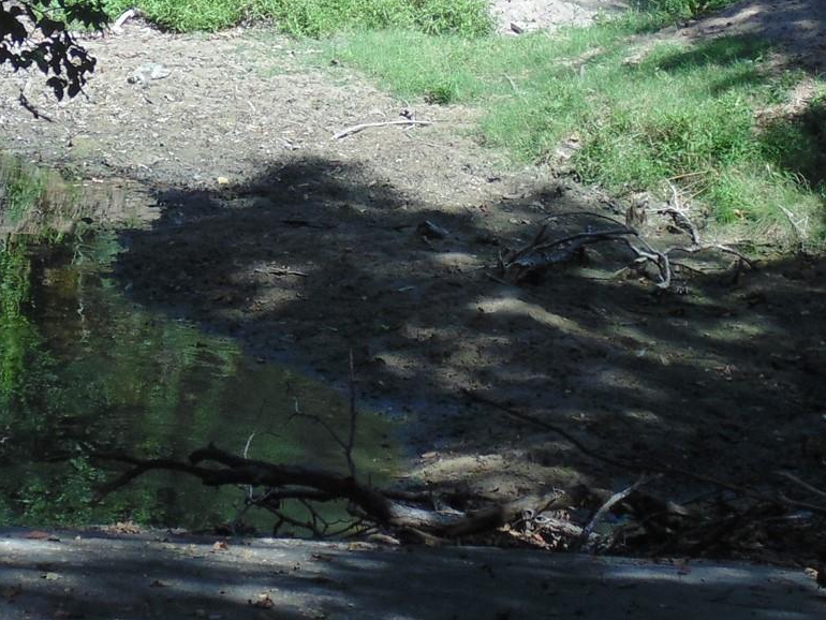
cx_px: 236
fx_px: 5013
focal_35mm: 210
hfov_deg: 9.4
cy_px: 201
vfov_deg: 7.1
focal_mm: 14.1
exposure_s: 1/320
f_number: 4.3
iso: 80
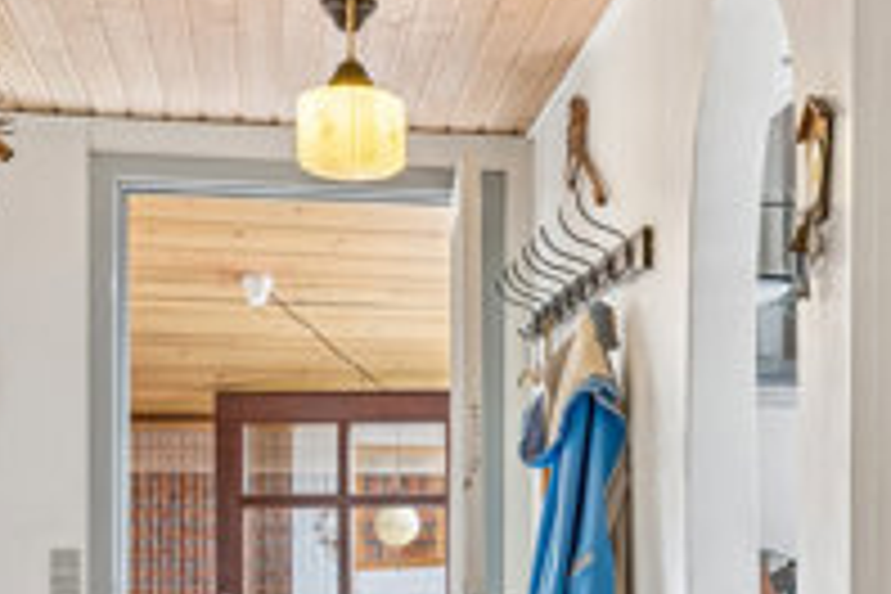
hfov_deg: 20.1
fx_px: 2401
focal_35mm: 97
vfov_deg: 14.0
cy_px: 515
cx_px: 986
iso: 200
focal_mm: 16
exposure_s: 1
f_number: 8
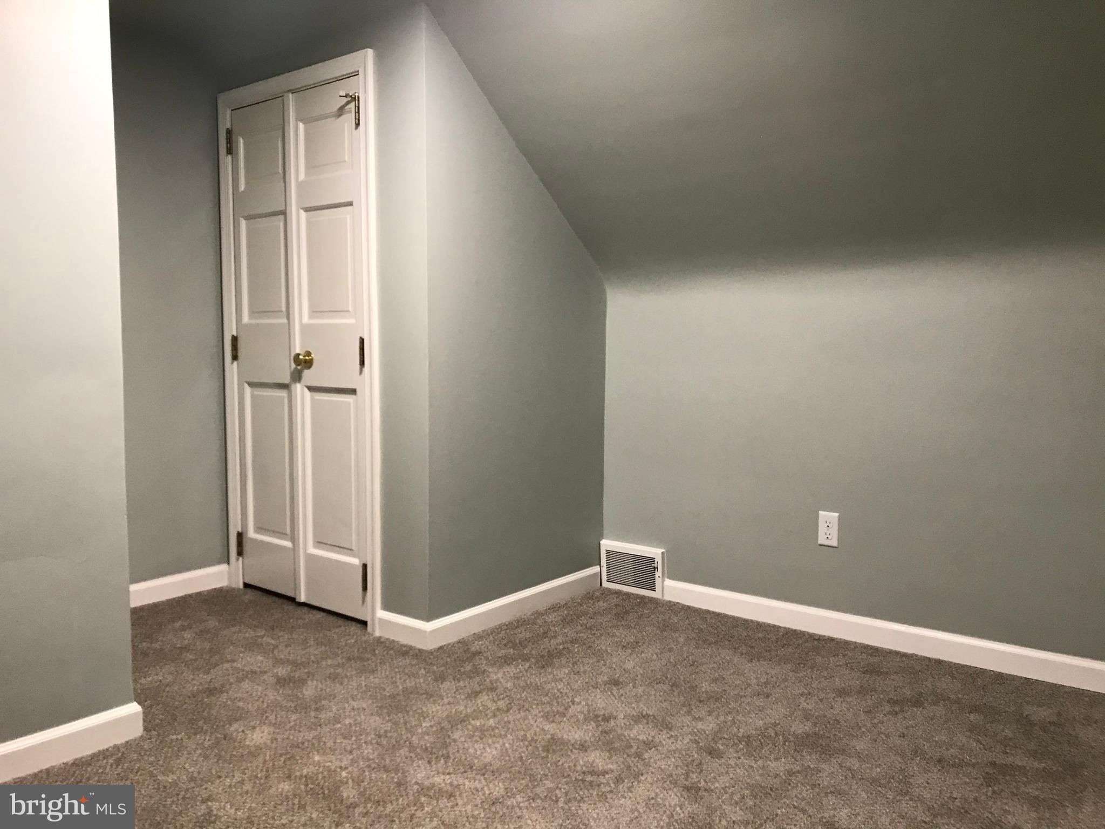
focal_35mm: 28
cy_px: 414
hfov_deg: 63.4
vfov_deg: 49.7
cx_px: 552
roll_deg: -0.1
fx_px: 894
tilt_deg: -3.4
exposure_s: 1/17
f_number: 1.8
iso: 40
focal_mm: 3.99
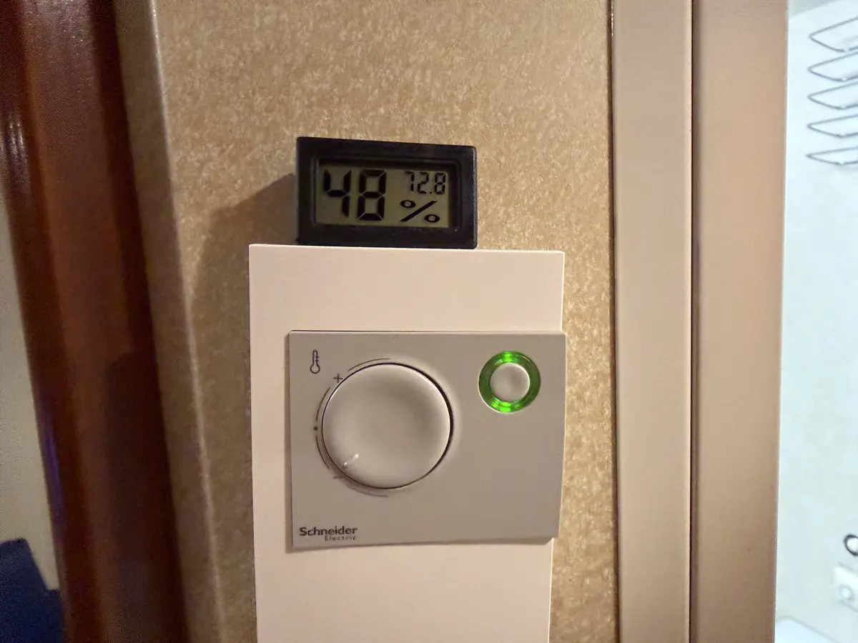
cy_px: 322
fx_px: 595
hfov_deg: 71.6
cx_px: 429
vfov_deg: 56.8
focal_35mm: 24
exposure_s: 1/60
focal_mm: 2.22
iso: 800
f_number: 2.2
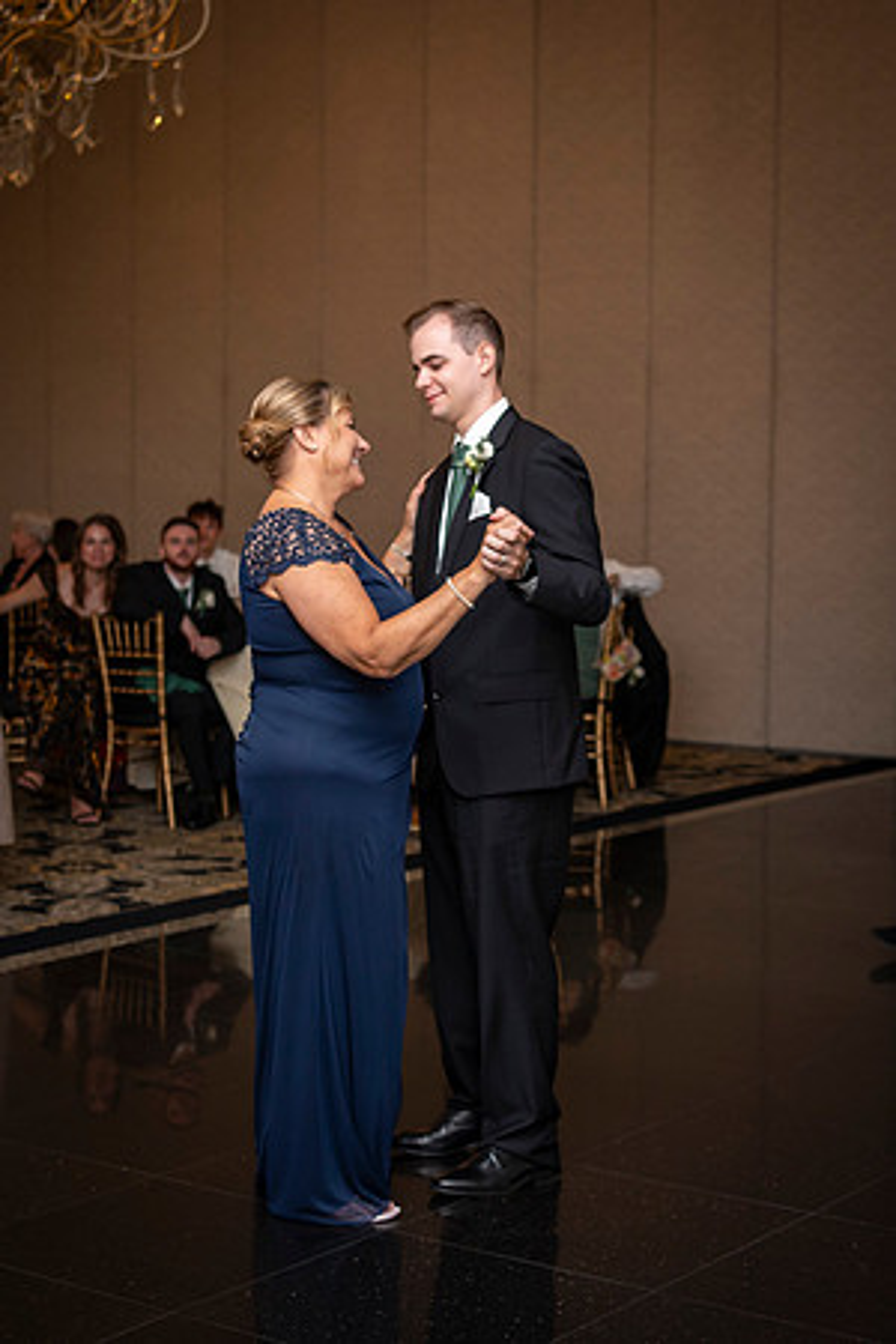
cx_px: 512
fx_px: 2471
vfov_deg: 30.4
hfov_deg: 20.5
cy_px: 672
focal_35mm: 66
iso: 500
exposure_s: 1/100
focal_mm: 44
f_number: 2.8
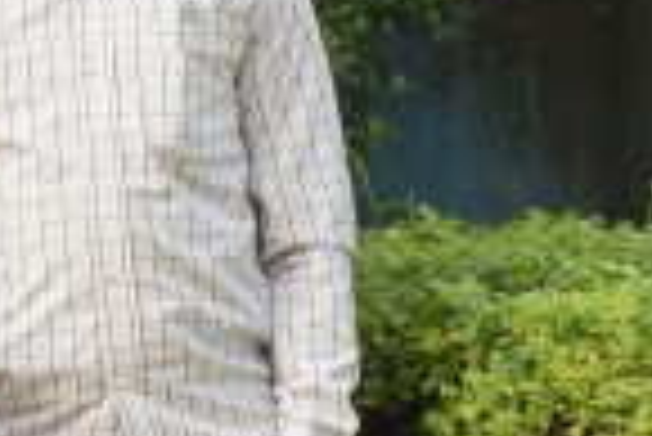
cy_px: -43
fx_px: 4415
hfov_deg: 7.7
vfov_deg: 5.6
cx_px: -1070
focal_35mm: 244
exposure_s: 1/250
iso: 400
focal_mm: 23
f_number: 8
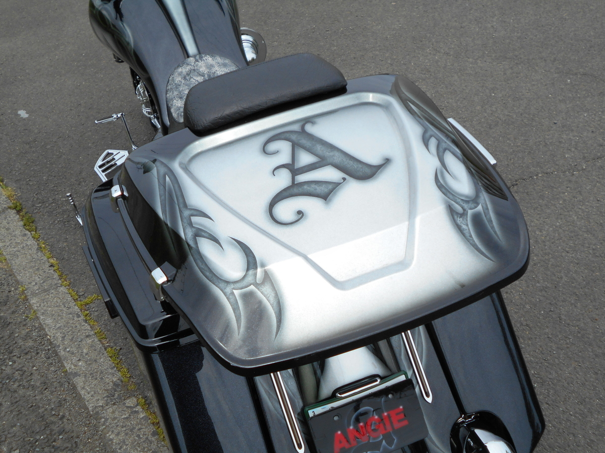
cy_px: 226
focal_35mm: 44
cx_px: 302
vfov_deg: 32.9
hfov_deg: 42.9
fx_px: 769
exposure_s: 1/800
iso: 80
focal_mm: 7.7
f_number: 4.2
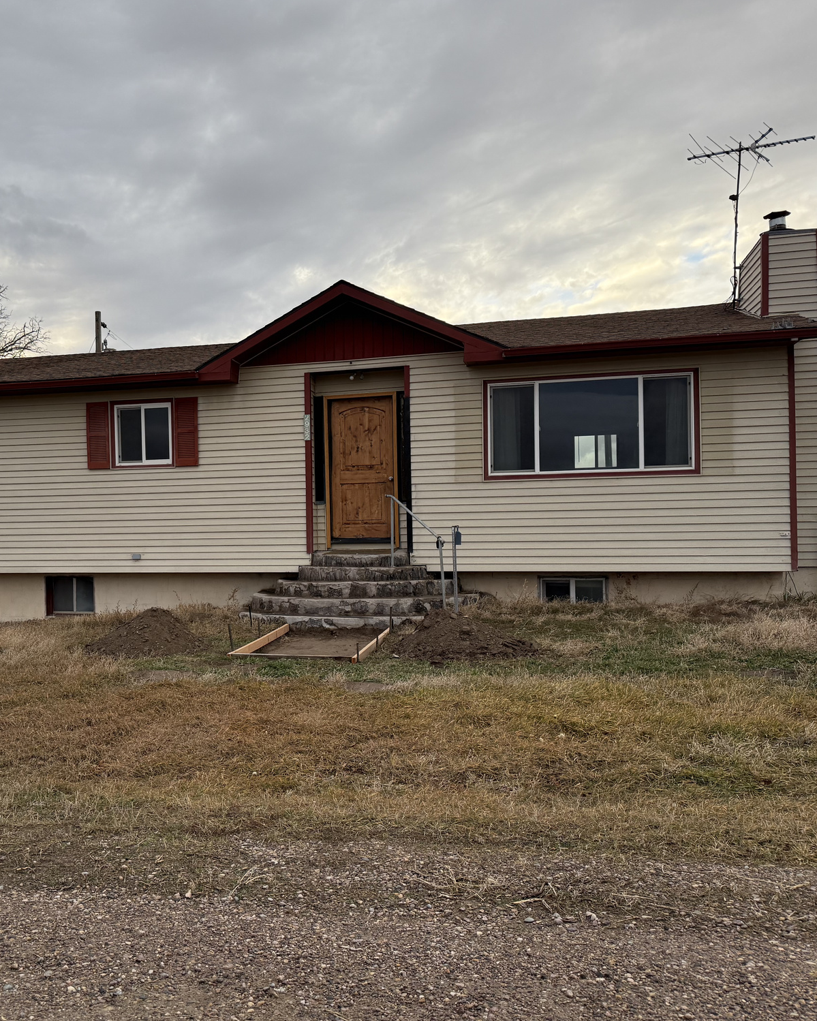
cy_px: 517
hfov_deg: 44.7
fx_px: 967
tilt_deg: +1.1
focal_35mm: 32
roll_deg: +0.4
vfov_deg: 55.7
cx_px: 238
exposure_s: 1/637
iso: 100
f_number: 1.78
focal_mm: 6.76
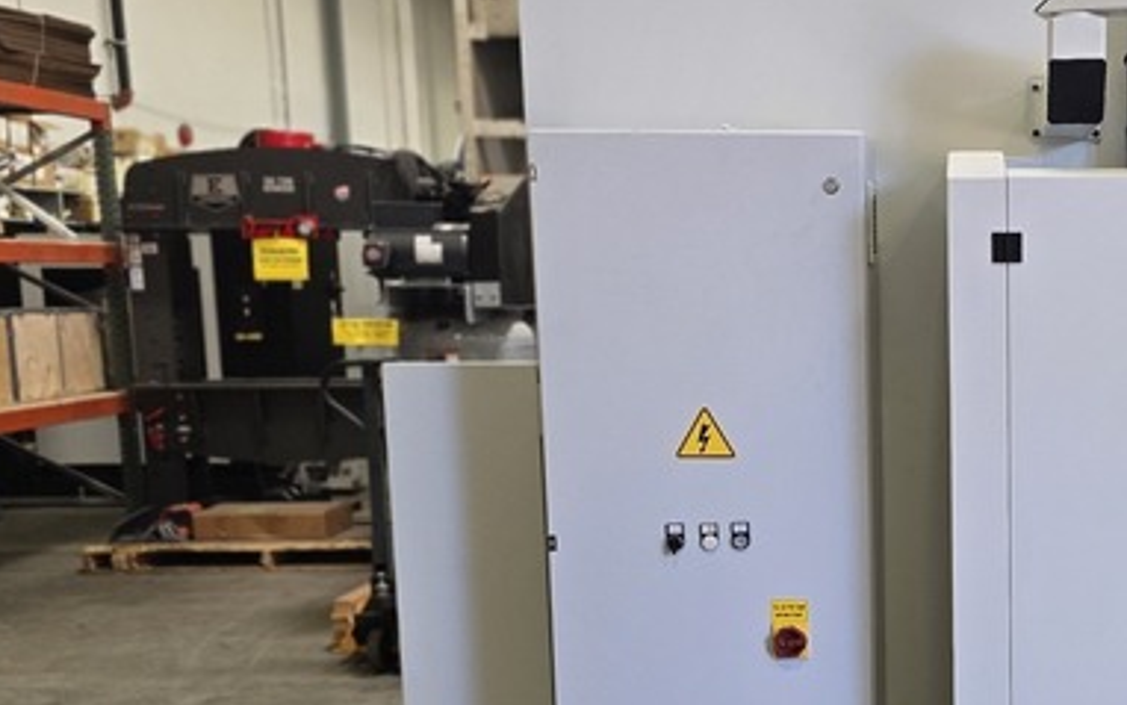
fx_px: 1567
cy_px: 490
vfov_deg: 25.2
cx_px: 1009
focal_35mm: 51
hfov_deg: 37.1
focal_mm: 6.3
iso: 250
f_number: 1.7
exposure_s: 1/120
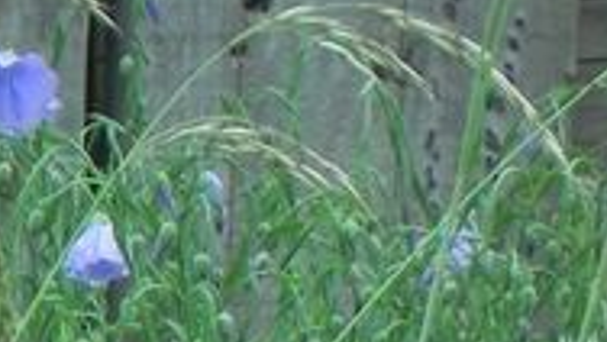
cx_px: -333
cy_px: 894
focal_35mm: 2799
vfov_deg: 0.4
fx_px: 45076
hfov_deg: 0.8
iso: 160
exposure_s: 1/125
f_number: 5
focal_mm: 107.6
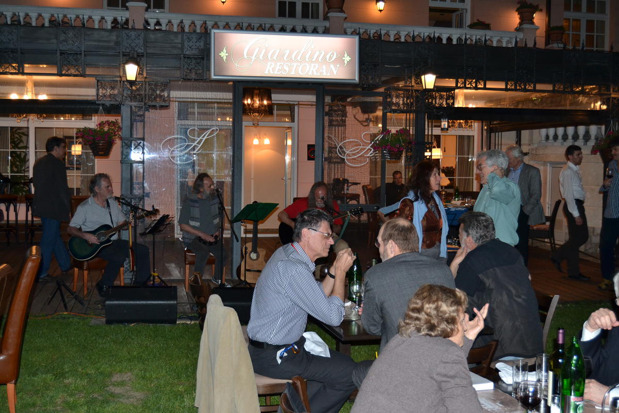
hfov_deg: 46.4
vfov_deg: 31.9
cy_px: 206
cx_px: 310
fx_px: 722
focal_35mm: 42
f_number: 4
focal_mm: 28
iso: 800
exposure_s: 1/60
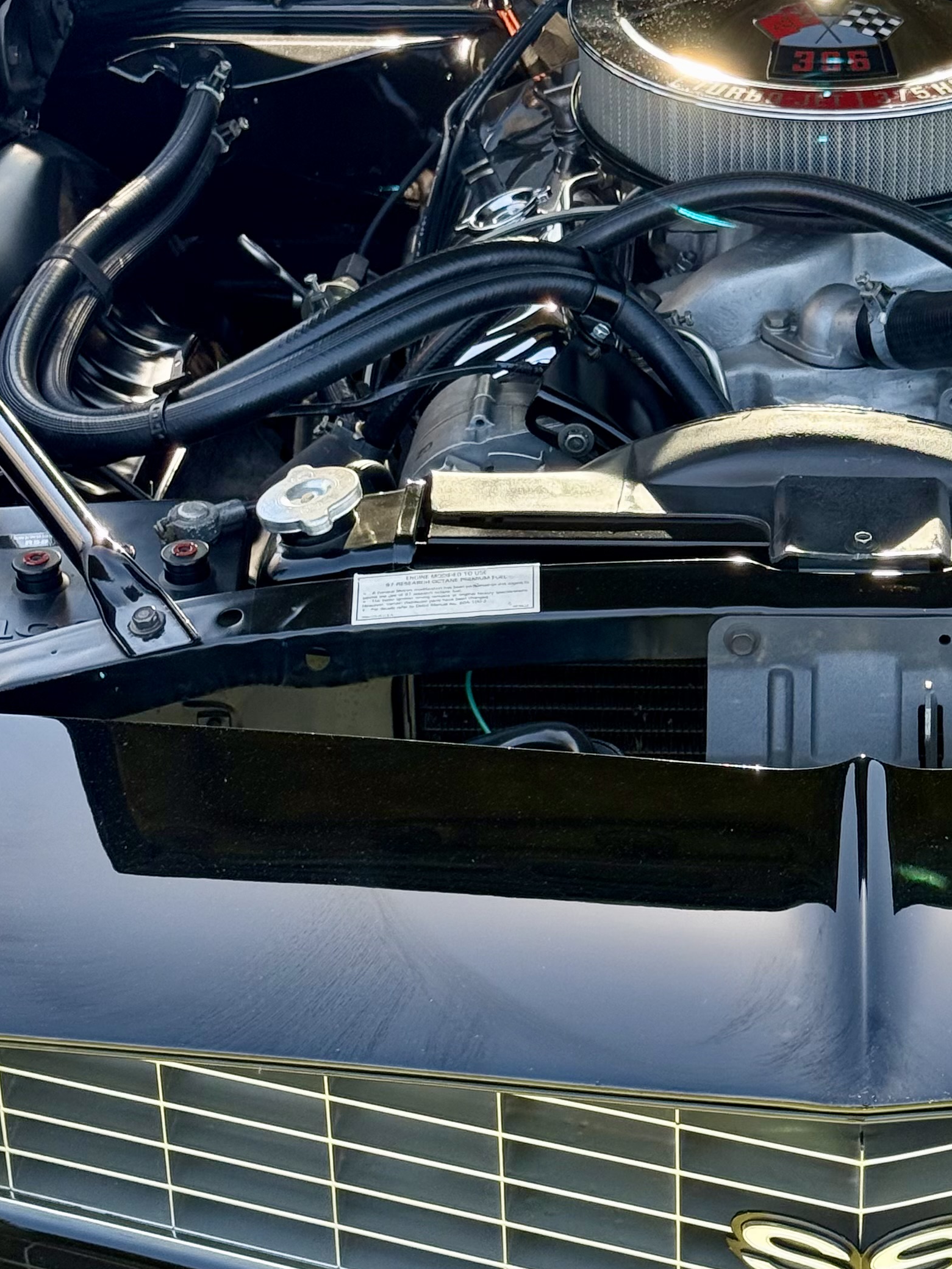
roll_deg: +0.0
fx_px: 3410
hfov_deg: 15.7
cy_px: 478
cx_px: 824
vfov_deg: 21.0
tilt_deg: -28.1
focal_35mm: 93
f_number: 1.78
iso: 64
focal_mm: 6.76
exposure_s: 1/310
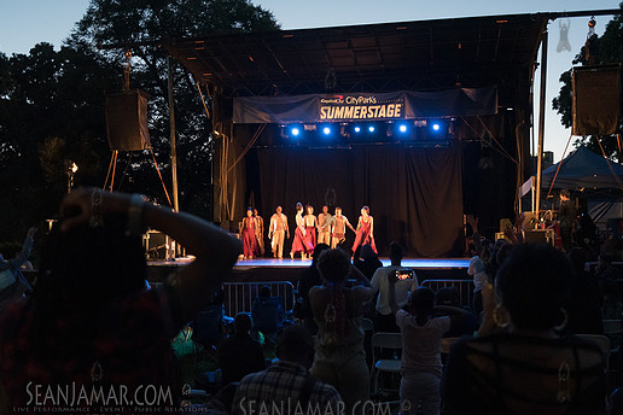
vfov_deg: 36.9
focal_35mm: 36
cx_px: 330
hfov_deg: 53.1
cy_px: 206
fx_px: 623
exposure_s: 1/125
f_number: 2.8
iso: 5000
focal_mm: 32
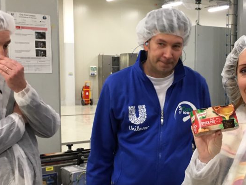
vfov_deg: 26.0
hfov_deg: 33.7
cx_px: 180
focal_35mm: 56
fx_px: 398
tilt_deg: -5.4
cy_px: 115
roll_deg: +0.0
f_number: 2.2
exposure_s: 1/17
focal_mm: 4.15
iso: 80
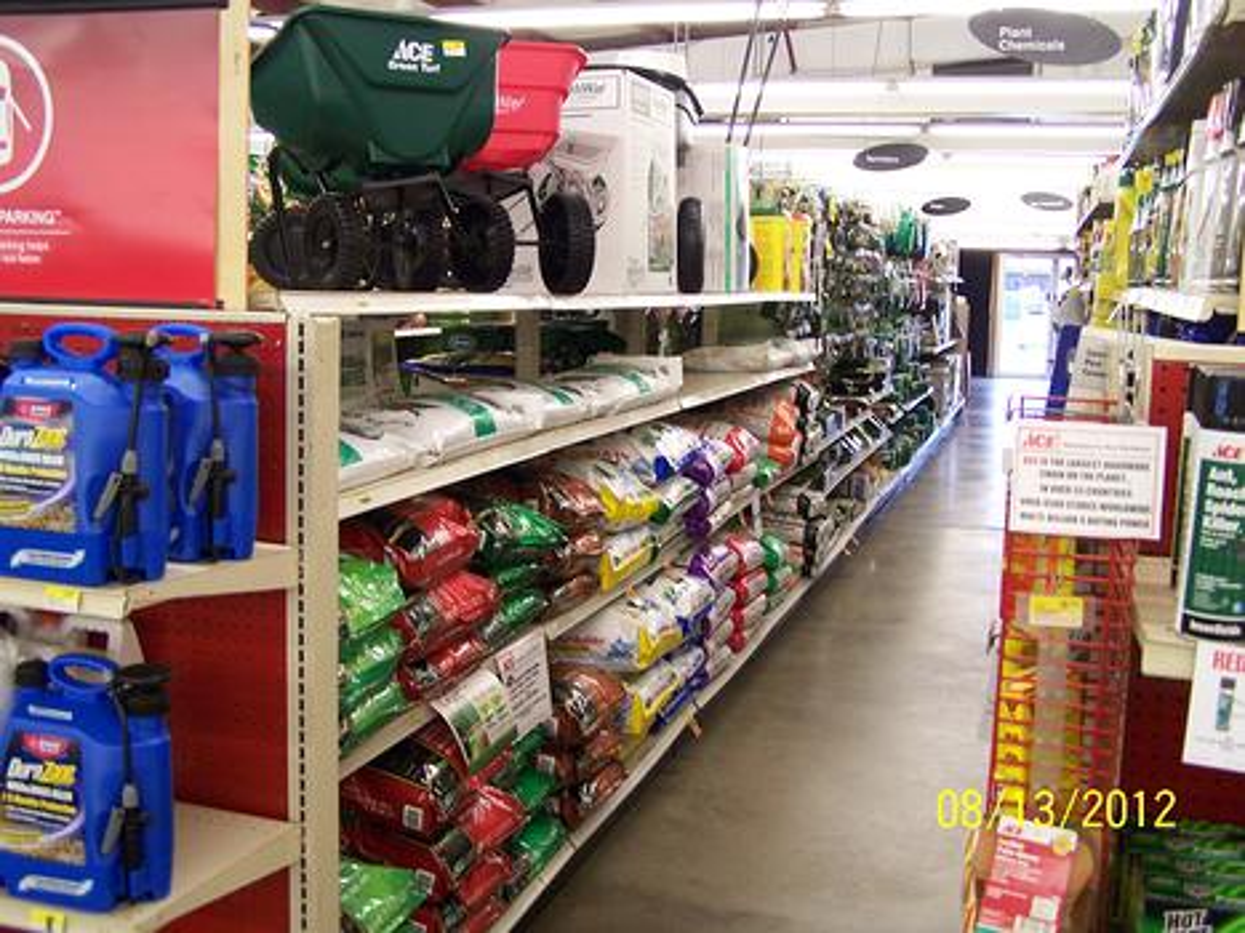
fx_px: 1366
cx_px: 622
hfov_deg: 49.0
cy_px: 466
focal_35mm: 38
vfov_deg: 37.7
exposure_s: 1/30
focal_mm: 6.3
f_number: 2.8
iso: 140
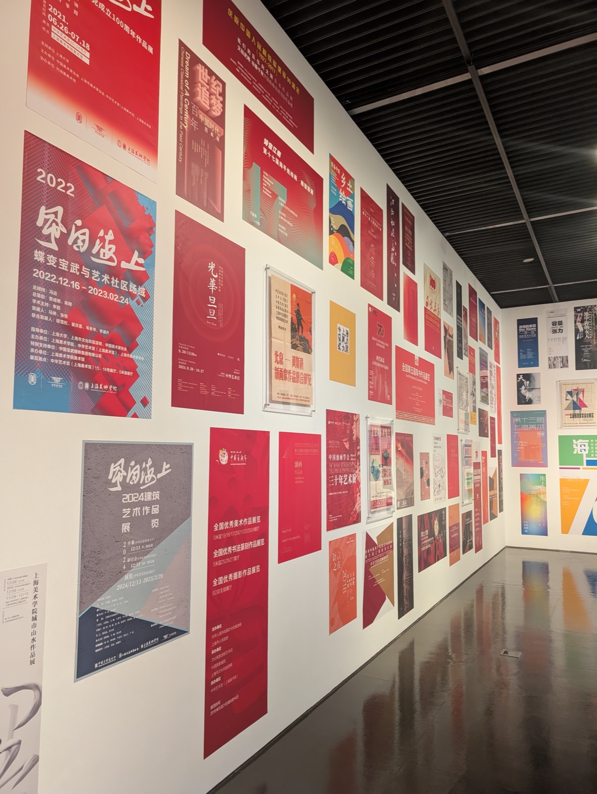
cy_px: 397
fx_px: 551
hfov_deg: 56.9
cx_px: 298
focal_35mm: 24
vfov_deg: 71.5
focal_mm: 6.9
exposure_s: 1/50
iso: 743
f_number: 1.68
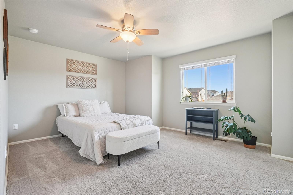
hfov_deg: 100.4
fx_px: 122
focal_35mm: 15
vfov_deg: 77.3
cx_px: 146
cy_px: 98
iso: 400
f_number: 8
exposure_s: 1/15
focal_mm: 10
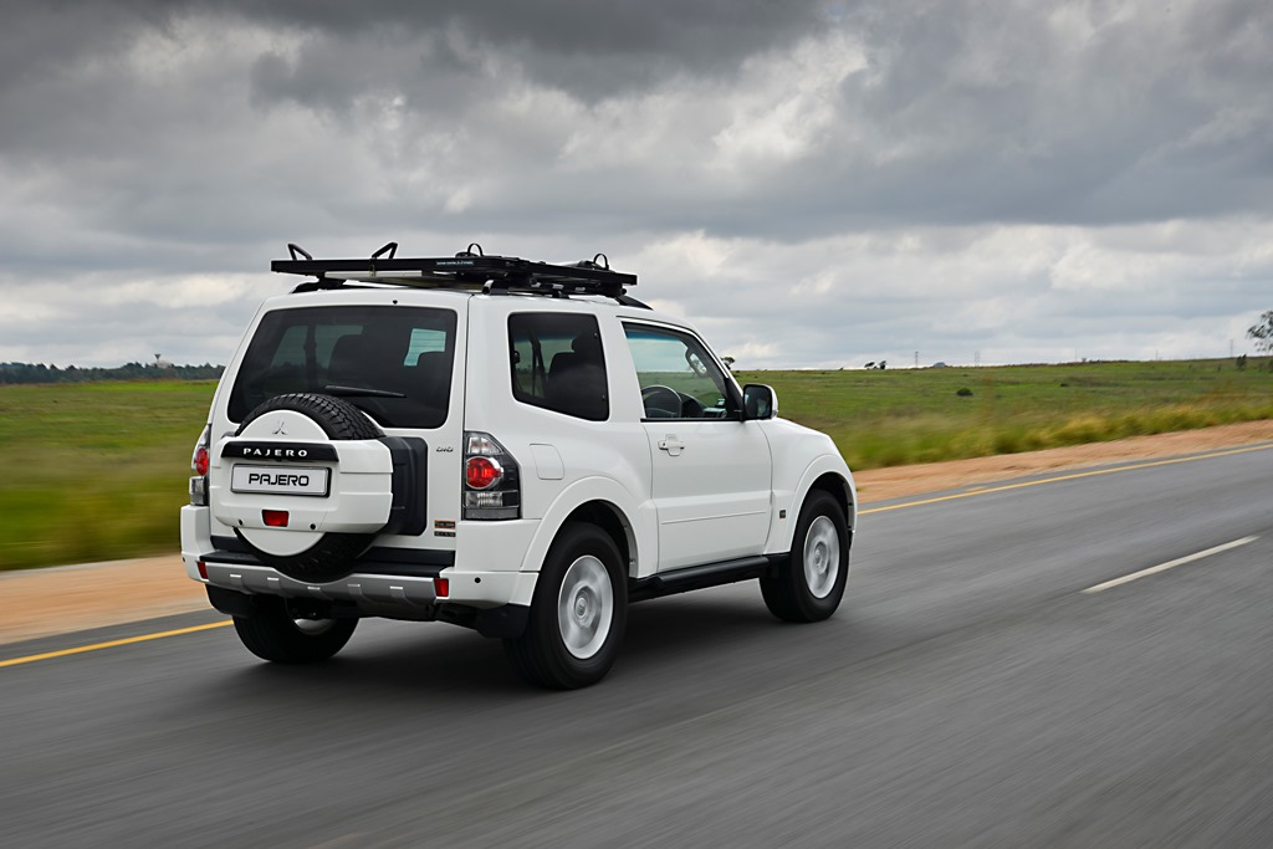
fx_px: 1839
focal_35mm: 52
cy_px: 424
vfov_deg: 26.0
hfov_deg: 38.2
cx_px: 636
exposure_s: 1/30
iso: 100
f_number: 16
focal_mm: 52
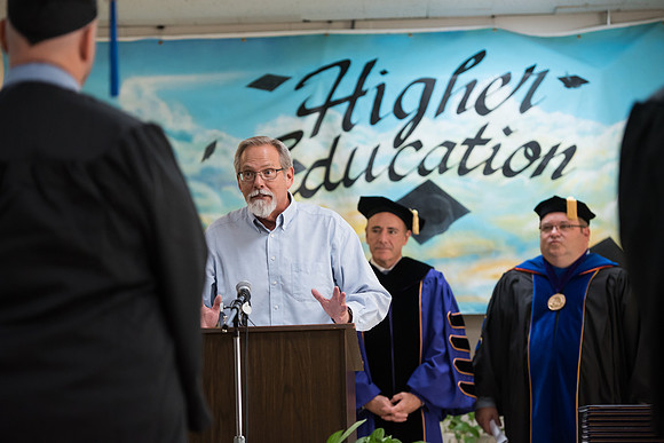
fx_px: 2214
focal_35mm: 120
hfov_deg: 17.1
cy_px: 222
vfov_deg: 11.4
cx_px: 332
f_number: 3.2
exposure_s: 1/200
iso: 2000
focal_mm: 120
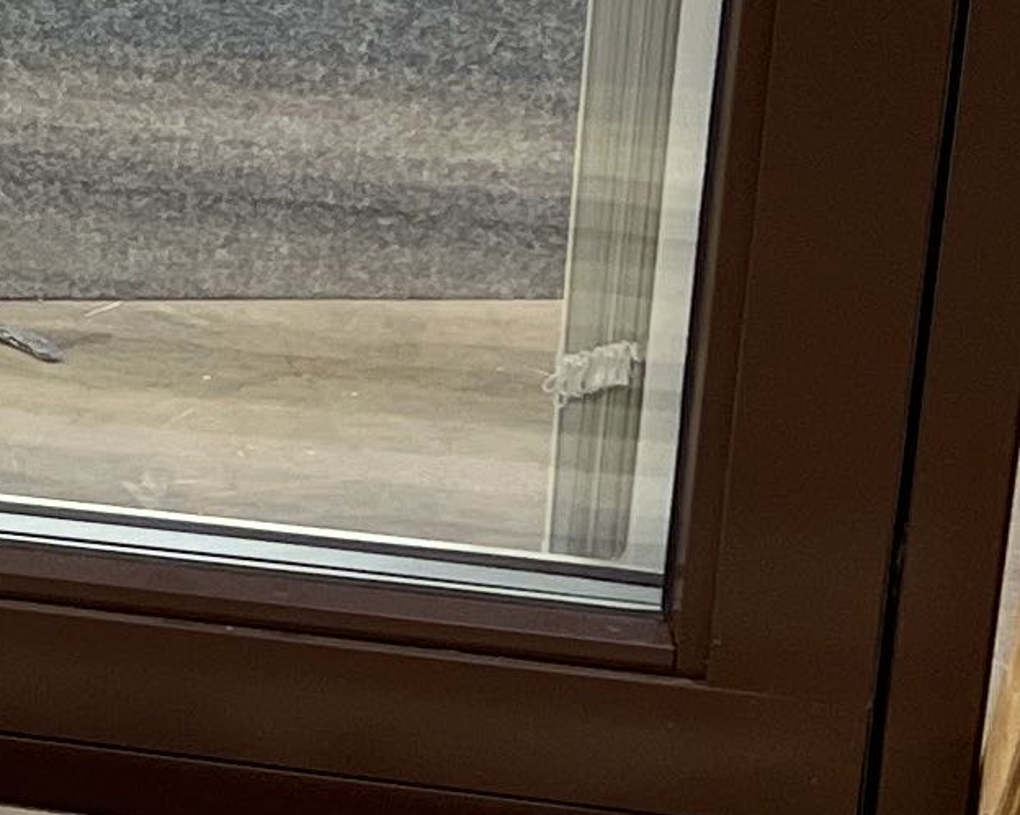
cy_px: 286
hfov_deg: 10.6
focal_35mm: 164
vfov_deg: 9.4
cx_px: -1175
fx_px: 4950
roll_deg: +2.4
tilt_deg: -20.2
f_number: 1.5
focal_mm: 5.7
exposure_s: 1/83
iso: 125
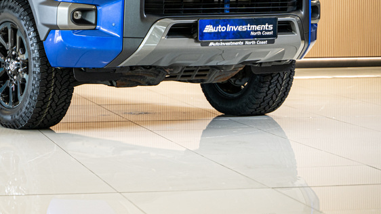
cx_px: 70
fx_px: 1445
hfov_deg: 14.9
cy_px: -16
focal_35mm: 143
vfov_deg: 8.4
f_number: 2.8
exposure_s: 1/160
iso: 400
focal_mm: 75
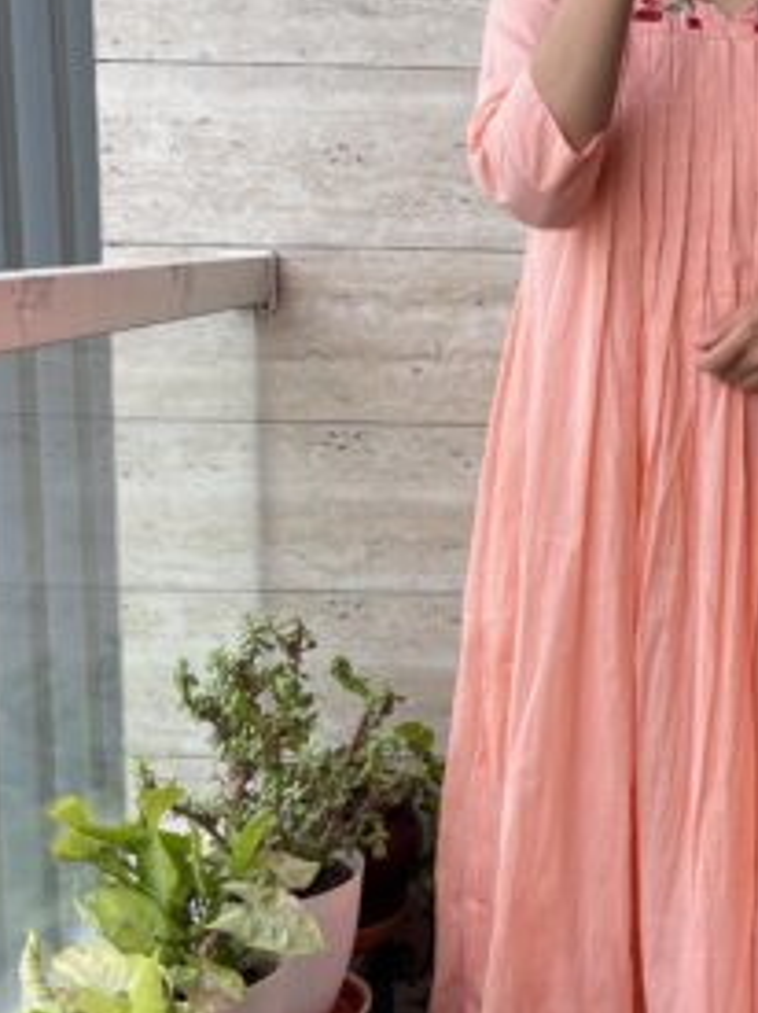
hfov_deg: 27.2
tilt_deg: -8.1
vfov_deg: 37.4
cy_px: 427
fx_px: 1490
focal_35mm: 51
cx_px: 725
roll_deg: -1.2
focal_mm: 5.1
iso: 32
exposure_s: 1/345
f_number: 1.6
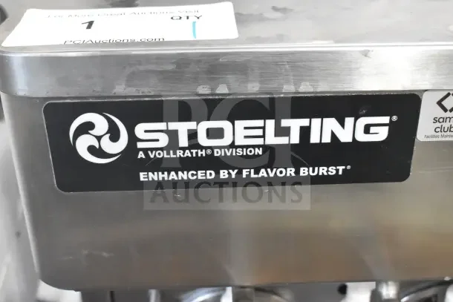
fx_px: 585
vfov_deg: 29.0
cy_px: 151
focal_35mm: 46
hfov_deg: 42.3
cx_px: 226
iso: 6400
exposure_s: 1/200
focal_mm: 31
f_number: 7.1
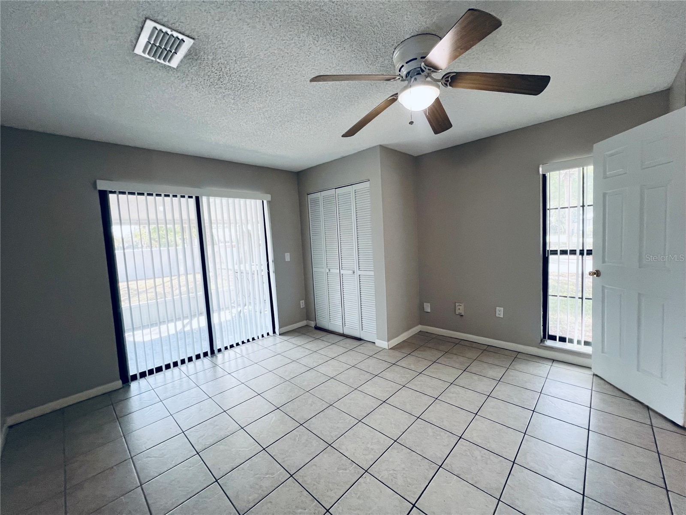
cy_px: 258
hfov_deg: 106.2
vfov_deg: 89.9
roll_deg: +3.7
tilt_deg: -5.0
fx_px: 258
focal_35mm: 13
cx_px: 343
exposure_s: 1/120
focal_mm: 1.57
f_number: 1.8
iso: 160
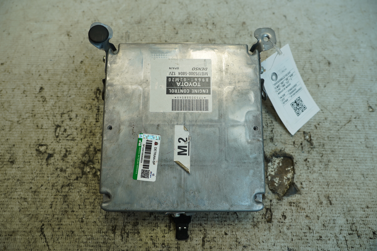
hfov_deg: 73.8
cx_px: 188
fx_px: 251
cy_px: 126
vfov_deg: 53.0
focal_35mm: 24
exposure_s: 1/60
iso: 100
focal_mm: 16
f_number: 4
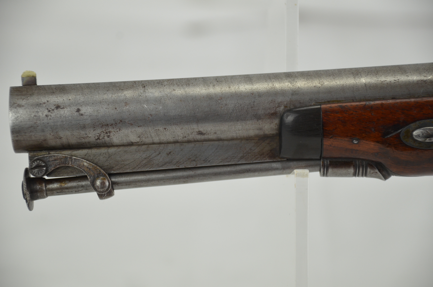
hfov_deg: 13.1
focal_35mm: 158
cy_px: 144
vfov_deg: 8.7
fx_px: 1890
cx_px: 216
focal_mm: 105
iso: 800
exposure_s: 1/200
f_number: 5.6
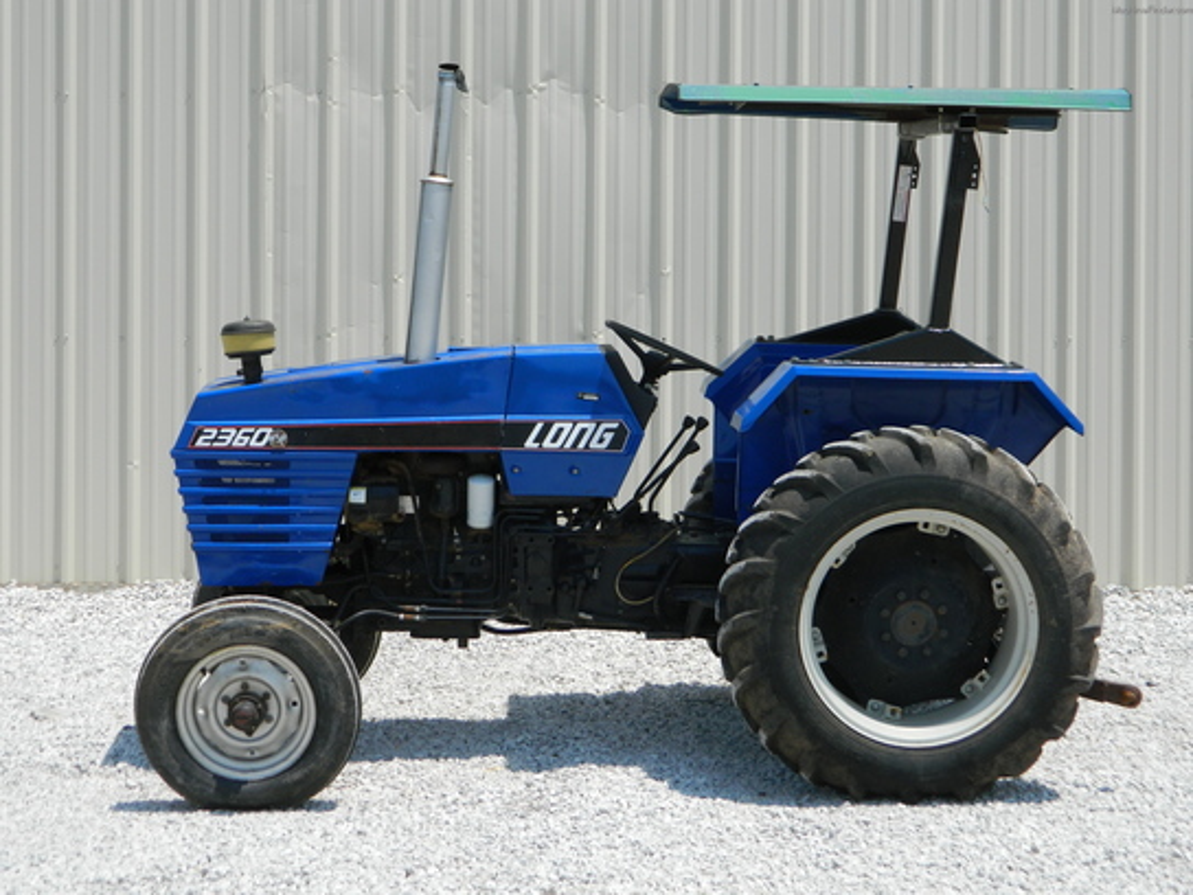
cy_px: 448
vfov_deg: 21.0
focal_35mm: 70
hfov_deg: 27.8
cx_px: 596
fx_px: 2412
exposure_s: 1/800
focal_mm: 12.6
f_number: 4
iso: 80
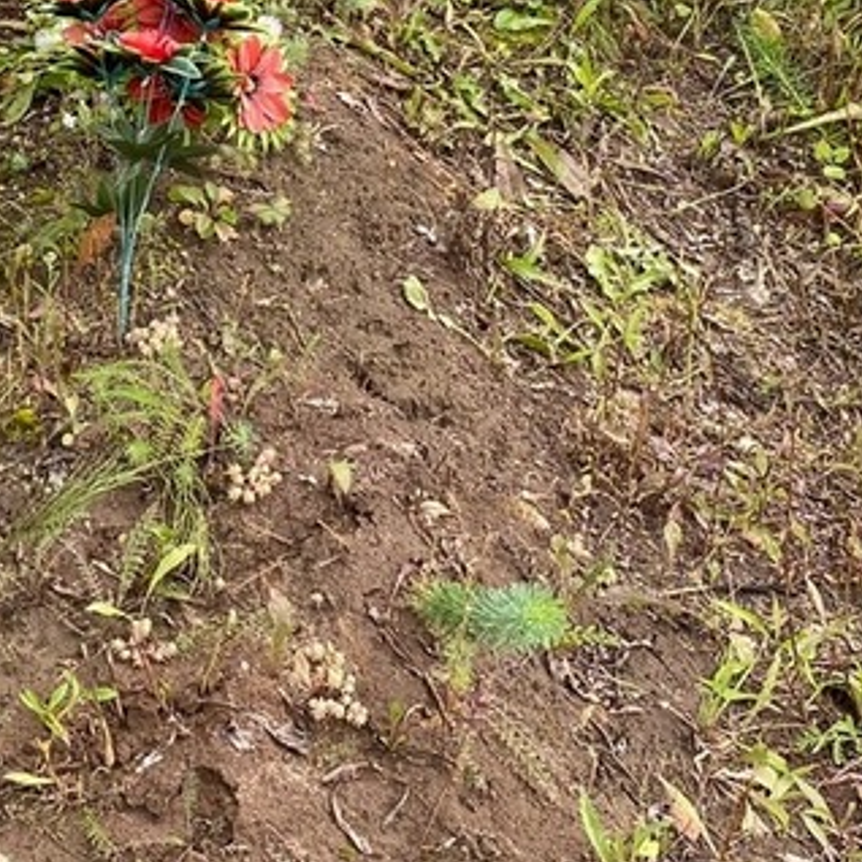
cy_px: 16
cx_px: 206
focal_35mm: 74
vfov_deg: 22.5
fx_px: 2085
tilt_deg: -27.7
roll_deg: -0.2
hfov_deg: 23.1
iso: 32
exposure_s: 1/426
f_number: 1.8
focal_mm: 4.25
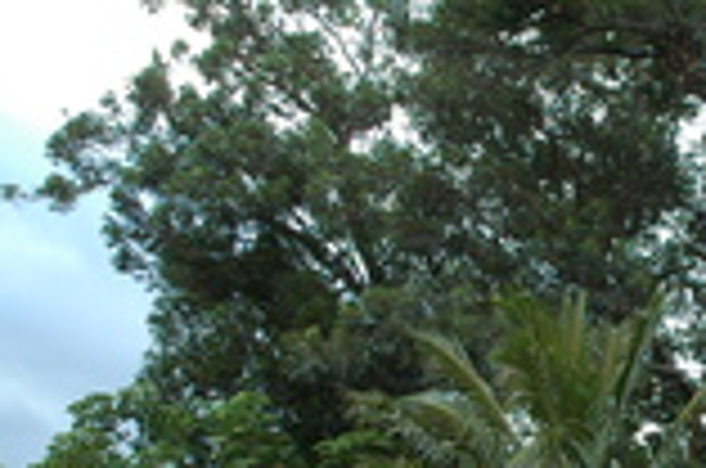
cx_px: 778
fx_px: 1350
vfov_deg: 19.4
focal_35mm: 69
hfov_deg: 26.9
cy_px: 380
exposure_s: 1/100
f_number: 9
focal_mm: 18
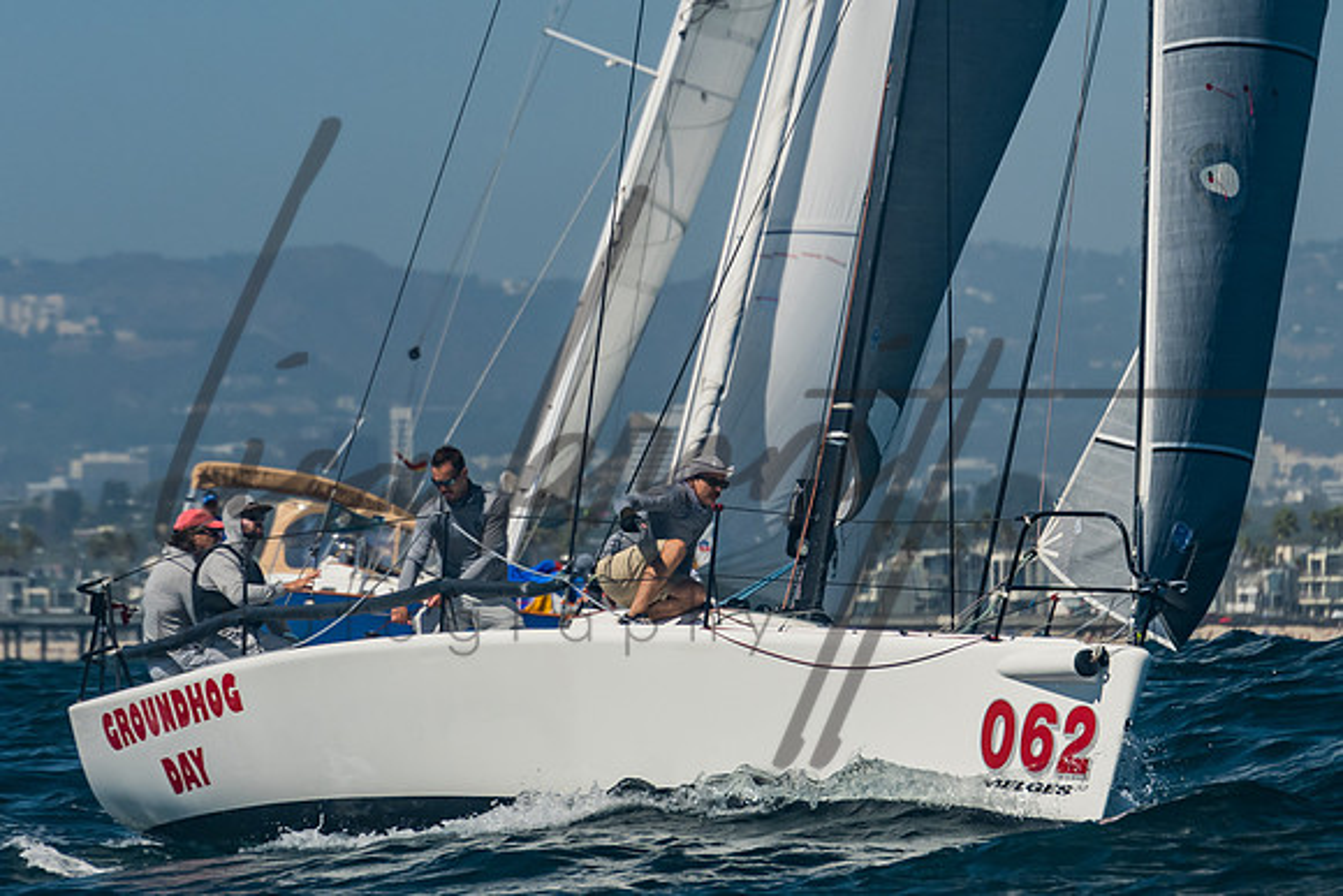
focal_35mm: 443
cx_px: 827
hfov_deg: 4.7
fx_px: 16530
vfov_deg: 3.1
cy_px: 230
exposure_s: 1/1000
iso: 160
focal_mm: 200
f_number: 6.3
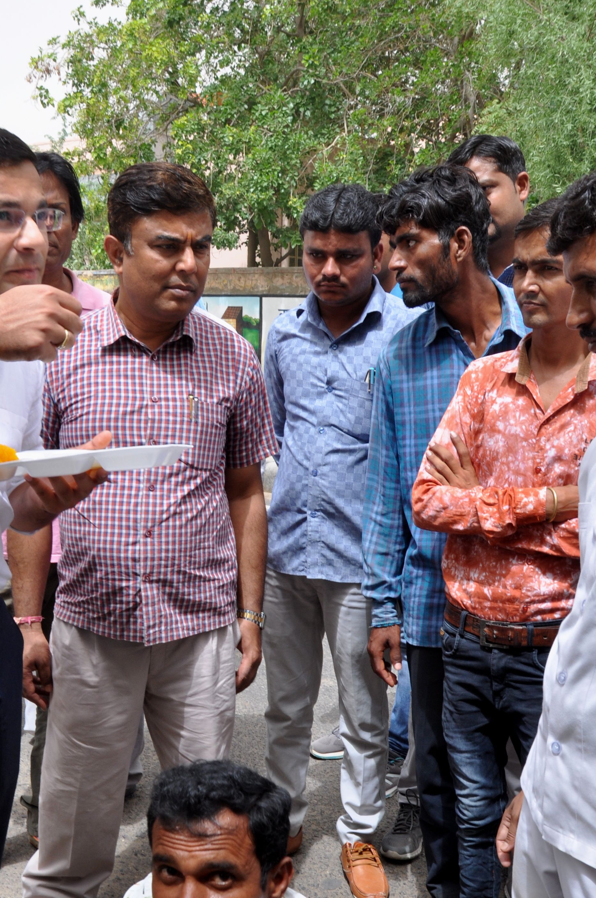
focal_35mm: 41
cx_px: 174
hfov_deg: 32.1
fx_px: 1021
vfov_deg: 45.9
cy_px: 664
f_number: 9
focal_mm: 18
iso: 250
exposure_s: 1/160
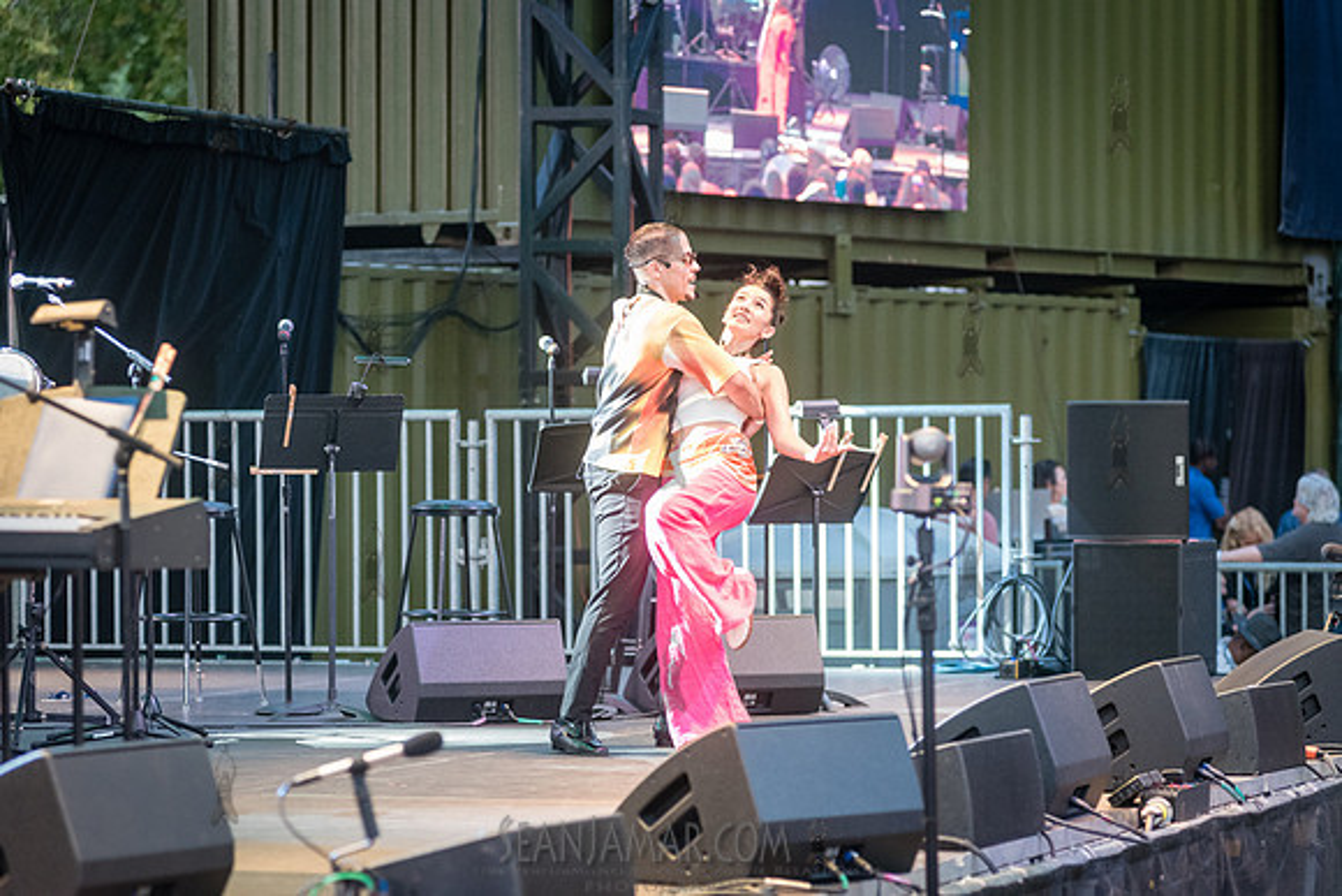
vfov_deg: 10.2
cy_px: 448
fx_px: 5033
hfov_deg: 15.2
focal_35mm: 135
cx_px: 671
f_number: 4
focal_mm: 135
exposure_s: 1/320
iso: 4000
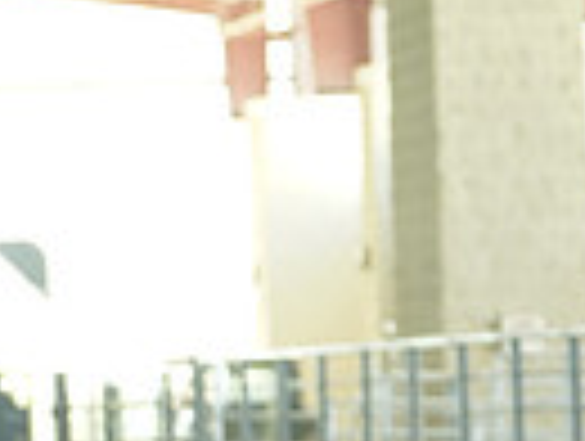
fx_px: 6755
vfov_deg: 3.7
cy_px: 524
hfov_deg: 4.9
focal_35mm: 399
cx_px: -531
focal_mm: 93
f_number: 2.8
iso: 2500
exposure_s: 1/1000
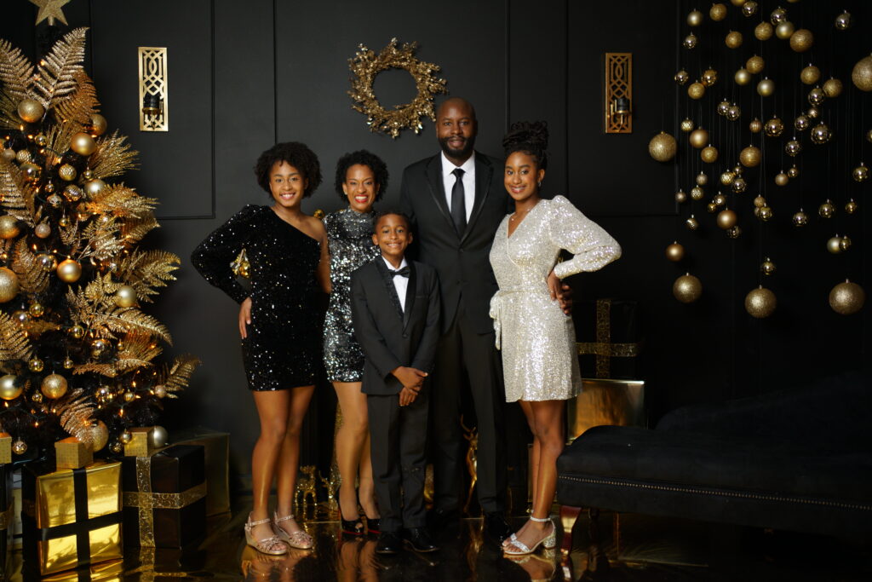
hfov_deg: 54.4
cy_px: 291
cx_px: 436
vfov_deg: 37.9
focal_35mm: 35
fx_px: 848
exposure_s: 1/80
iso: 640
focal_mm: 35
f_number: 1.8
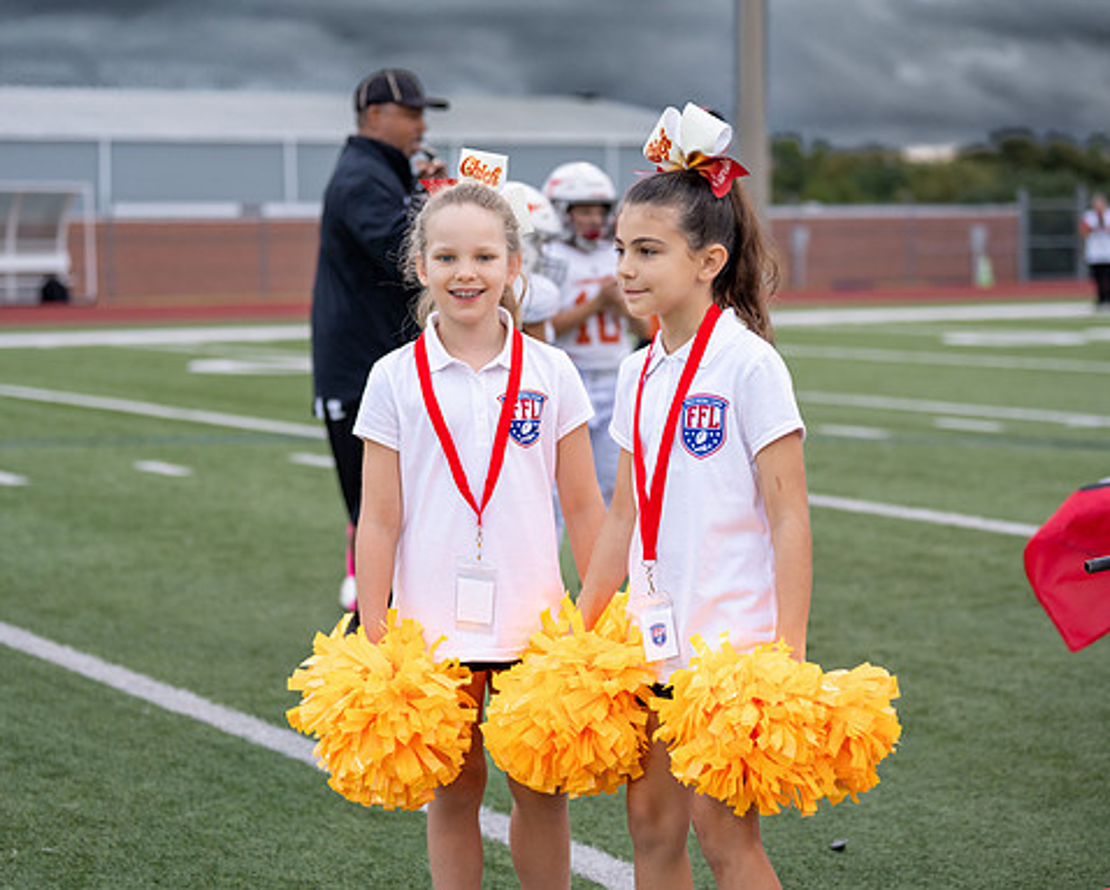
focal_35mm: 82
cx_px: 562
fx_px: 2695
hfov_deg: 23.3
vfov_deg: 18.7
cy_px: 443
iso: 640
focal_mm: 70
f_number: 2.8
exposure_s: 1/1250
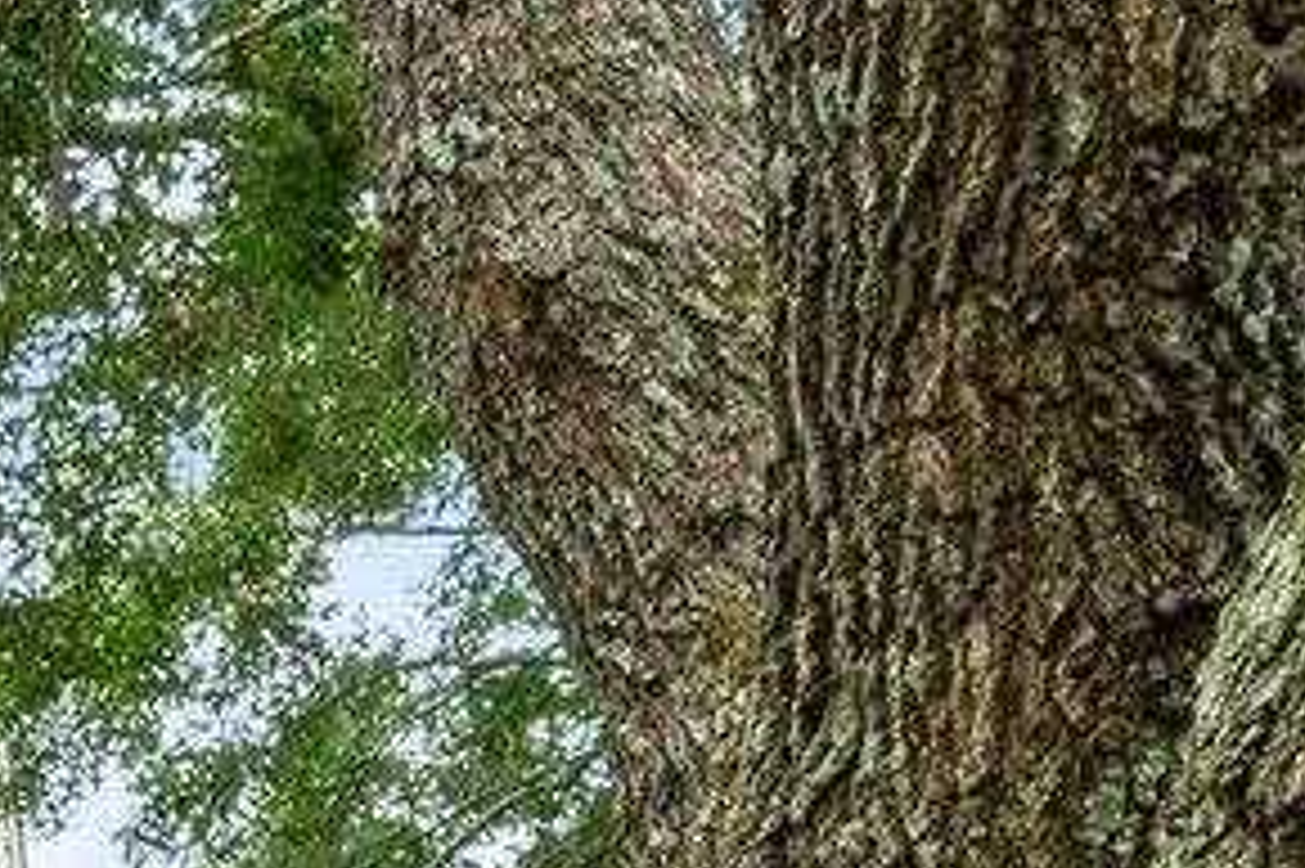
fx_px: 3968
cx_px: -1994
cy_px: 1430
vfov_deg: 11.8
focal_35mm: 110
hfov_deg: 13.1
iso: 640
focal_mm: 15.5
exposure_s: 1/320
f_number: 8
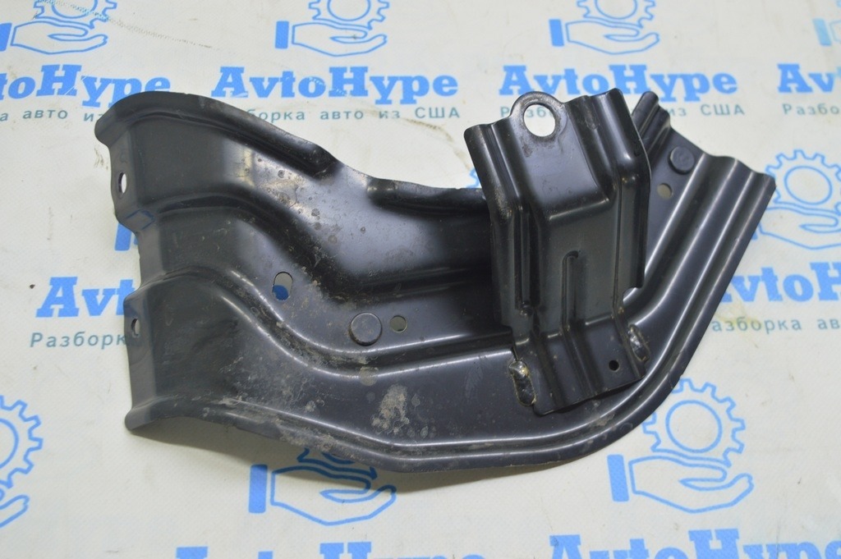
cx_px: 420
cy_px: 280
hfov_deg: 48.0
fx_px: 945
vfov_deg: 33.0
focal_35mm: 40
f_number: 5.6
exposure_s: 1/20
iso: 400
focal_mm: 27
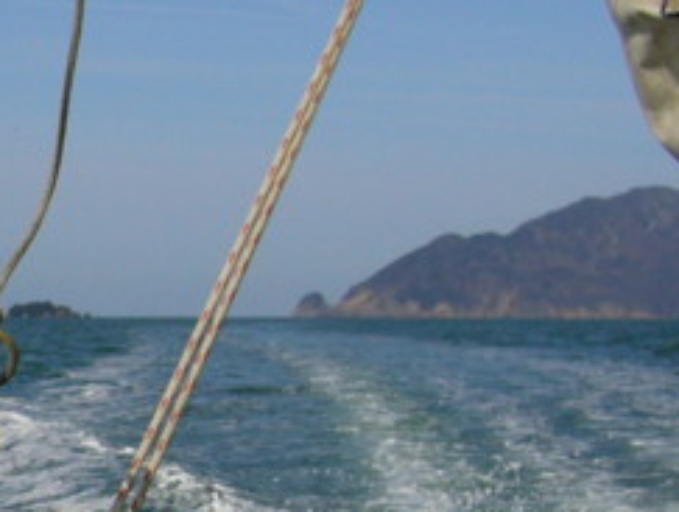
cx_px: -187
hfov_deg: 16.2
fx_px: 2259
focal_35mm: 115
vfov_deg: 12.8
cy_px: 498
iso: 80
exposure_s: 1/800
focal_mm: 5.8
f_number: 5.6
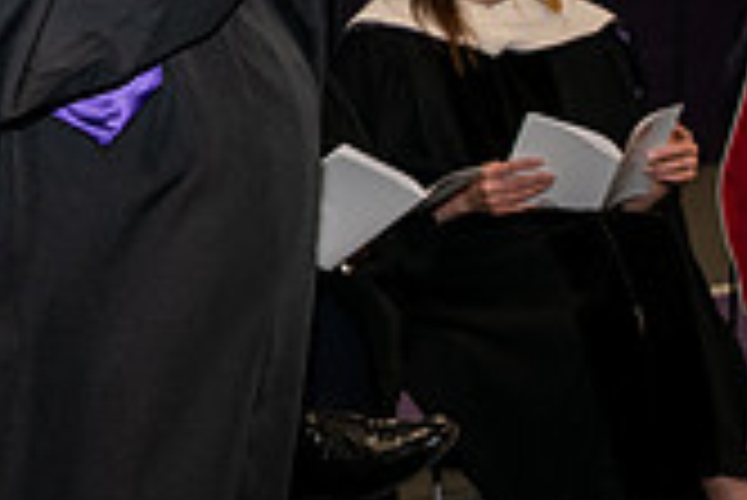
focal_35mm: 245
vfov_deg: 5.6
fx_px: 5088
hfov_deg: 8.2
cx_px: -410
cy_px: -218
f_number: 5.6
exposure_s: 1/200
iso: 1600
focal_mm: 70
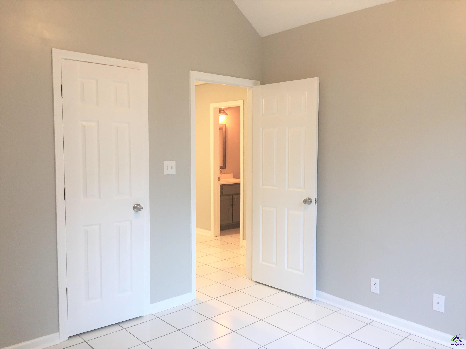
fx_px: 390
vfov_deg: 48.2
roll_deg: -0.7
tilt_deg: -5.0
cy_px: 174
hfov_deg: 61.7
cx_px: 233
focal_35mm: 29
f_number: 2.2
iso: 100
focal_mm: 4.15
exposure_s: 1/30
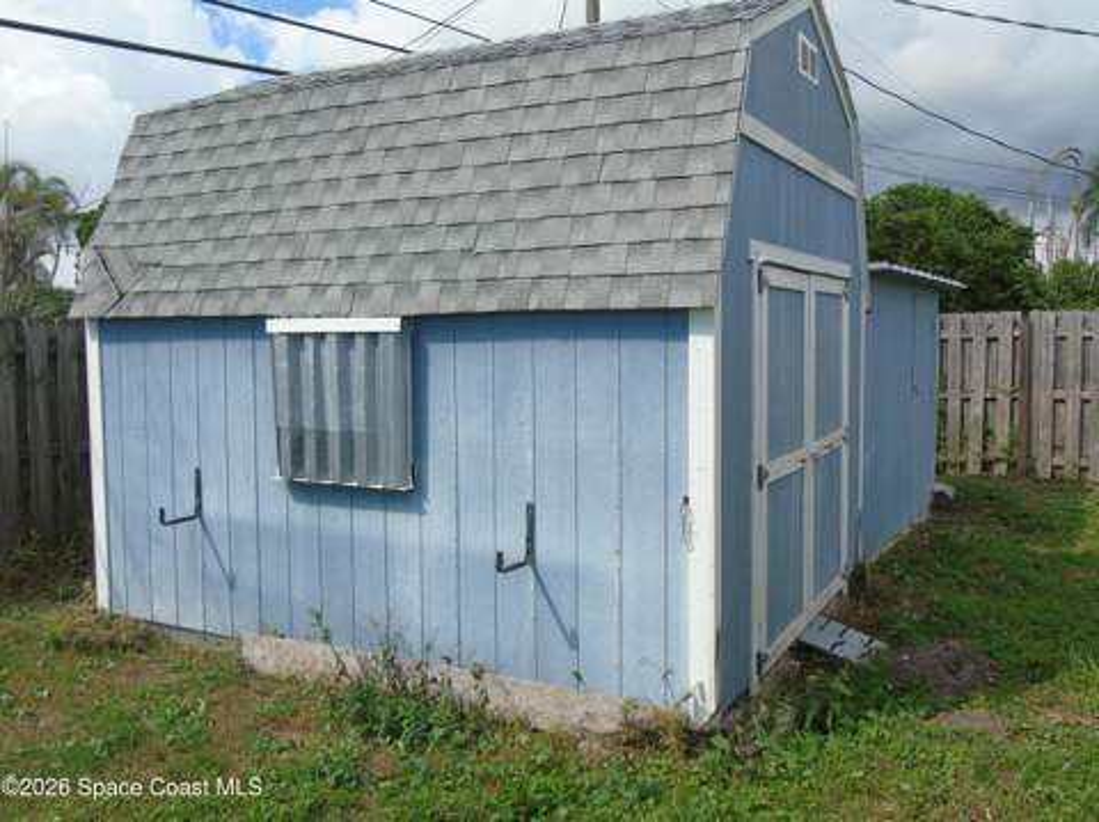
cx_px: 550
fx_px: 920
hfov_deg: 61.7
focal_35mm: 29
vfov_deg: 48.2
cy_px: 411
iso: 80
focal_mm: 5.2
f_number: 3.6
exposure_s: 1/800
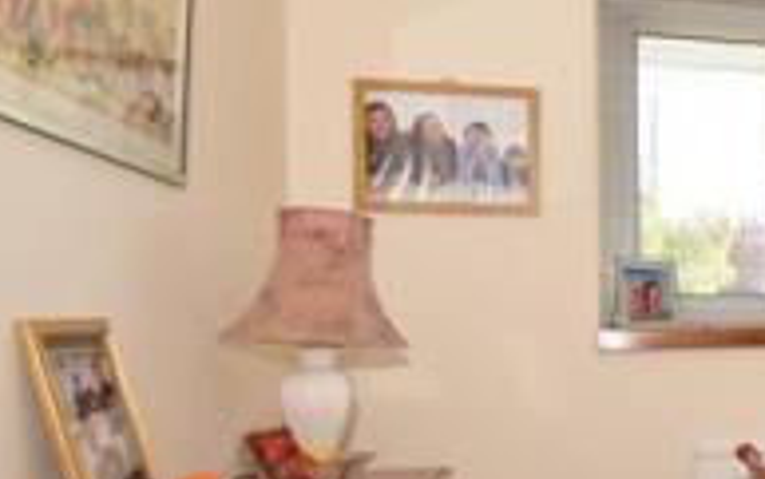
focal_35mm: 52
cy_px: 323
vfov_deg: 24.8
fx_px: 1085
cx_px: 1074
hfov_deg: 28.8
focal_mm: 10
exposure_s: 1/200
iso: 500
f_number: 6.3
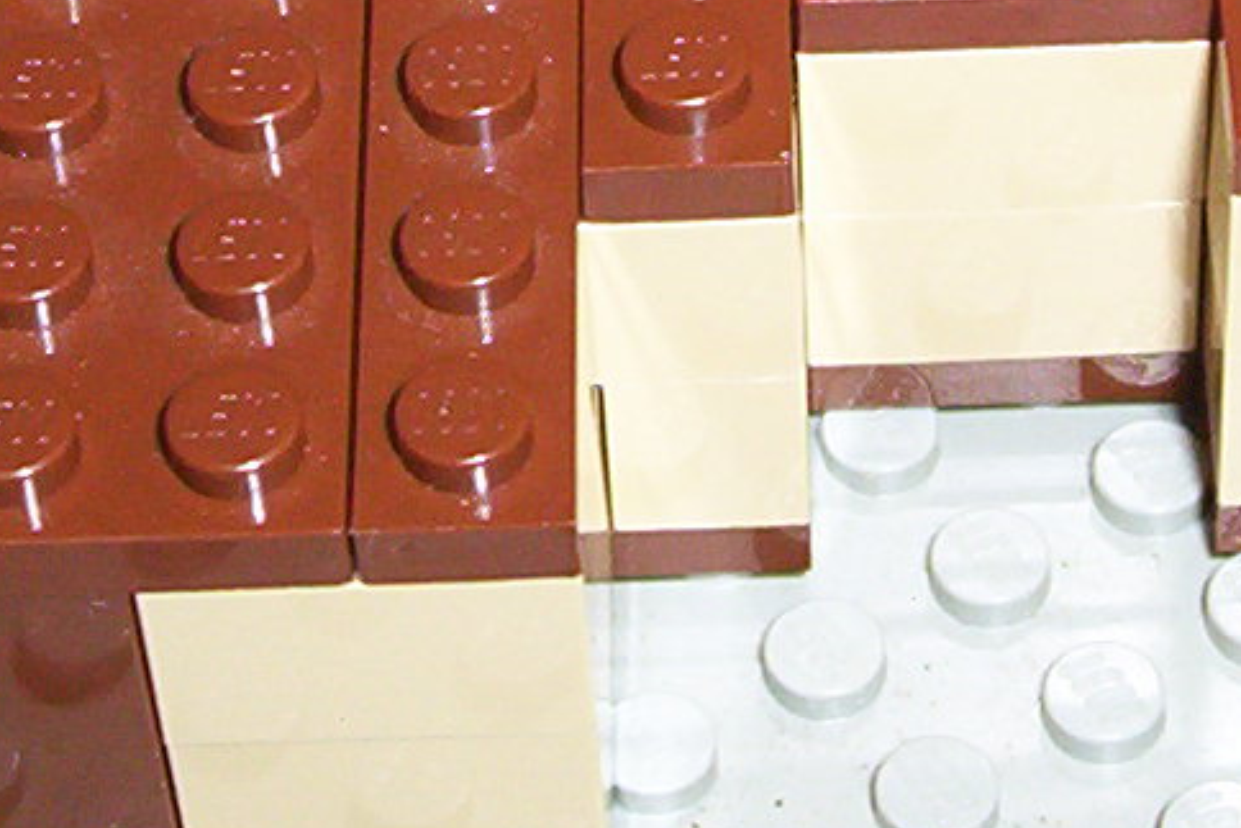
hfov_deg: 11.2
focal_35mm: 182
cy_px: -123
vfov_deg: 7.5
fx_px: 6275
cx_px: 1072
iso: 140
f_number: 2.97
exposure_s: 1/69.5
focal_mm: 7.1
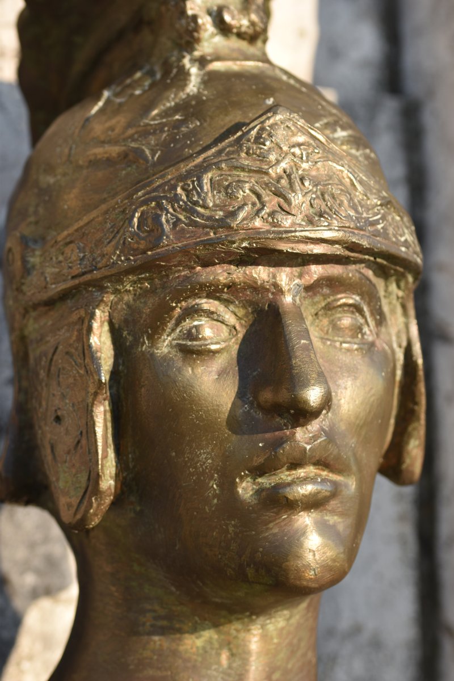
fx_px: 2979
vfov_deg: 13.0
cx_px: 227
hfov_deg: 8.7
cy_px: 340
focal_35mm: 158
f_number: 5
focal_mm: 105
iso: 100
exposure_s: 1/400
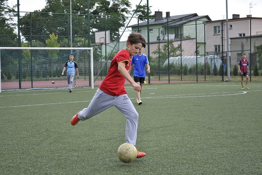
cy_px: 88
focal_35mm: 82
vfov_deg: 16.6
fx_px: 601
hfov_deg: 24.6
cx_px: 131
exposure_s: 1/500
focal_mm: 55
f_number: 5.6
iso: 360
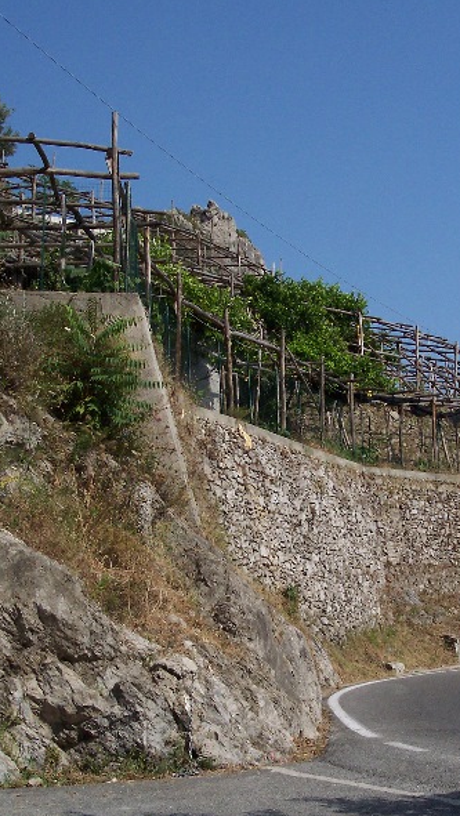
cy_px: 410
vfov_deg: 37.2
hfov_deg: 21.3
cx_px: 348
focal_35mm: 56
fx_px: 1213
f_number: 4.8
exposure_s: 1/1000
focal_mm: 8
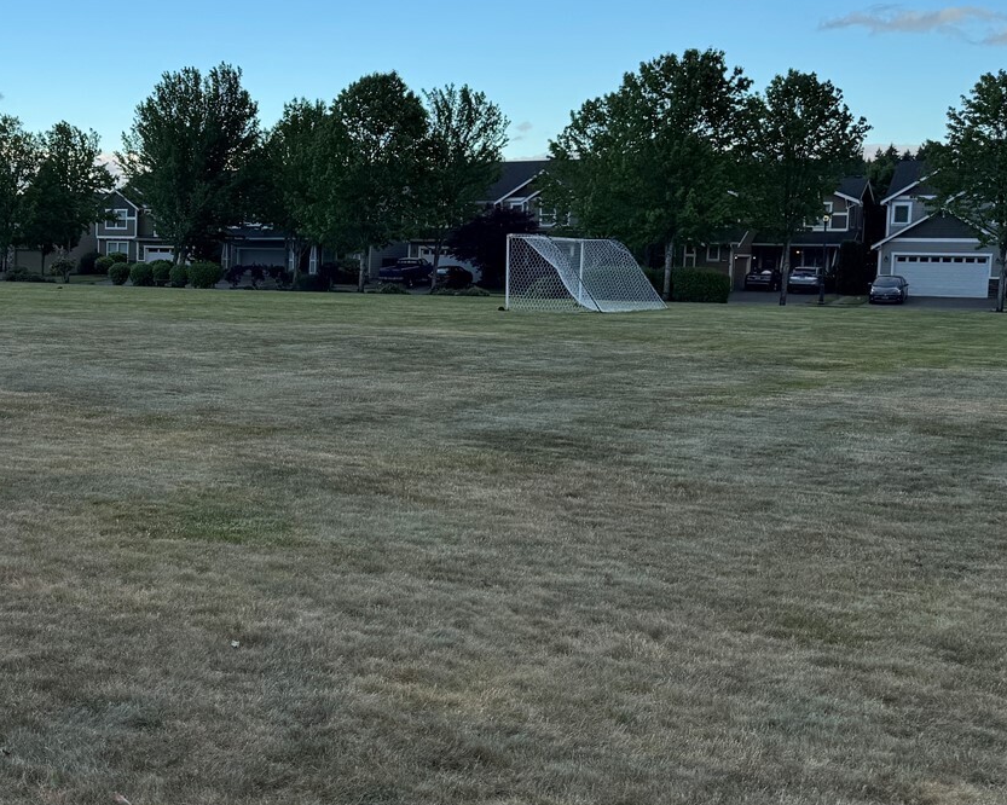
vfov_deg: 33.4
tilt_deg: -4.3
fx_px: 1341
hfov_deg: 38.7
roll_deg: +0.2
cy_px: 349
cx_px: 128
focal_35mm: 45
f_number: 1.78
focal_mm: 6.76
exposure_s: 1/1456
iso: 80
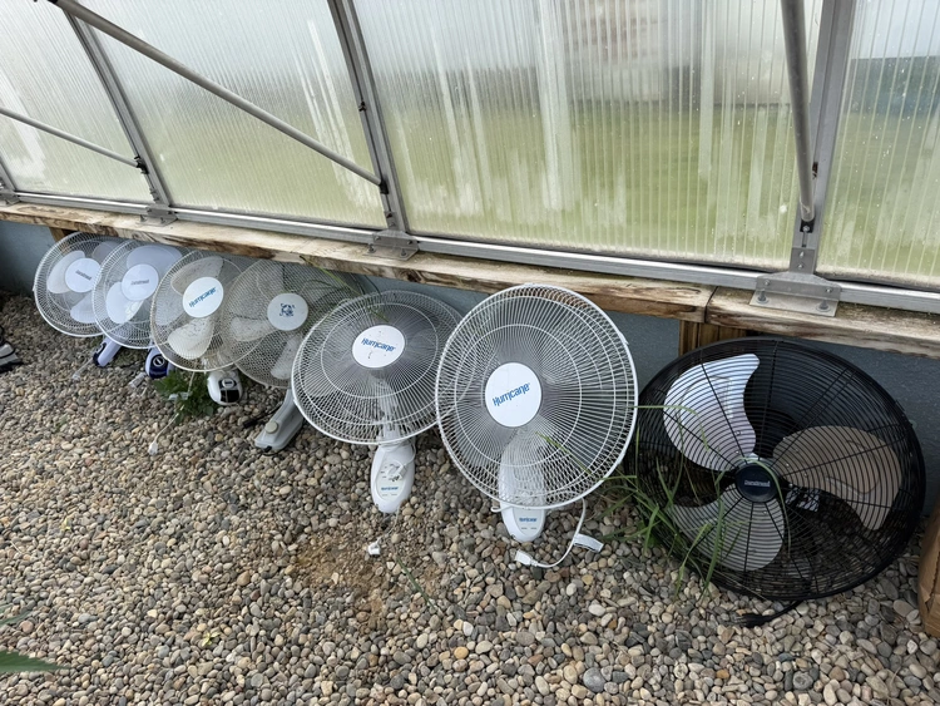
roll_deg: +10.0
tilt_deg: -35.7
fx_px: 652
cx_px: 470
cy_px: 353
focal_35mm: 24
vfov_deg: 56.8
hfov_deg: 71.6
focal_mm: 6.76
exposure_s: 1/909
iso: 80
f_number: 1.78
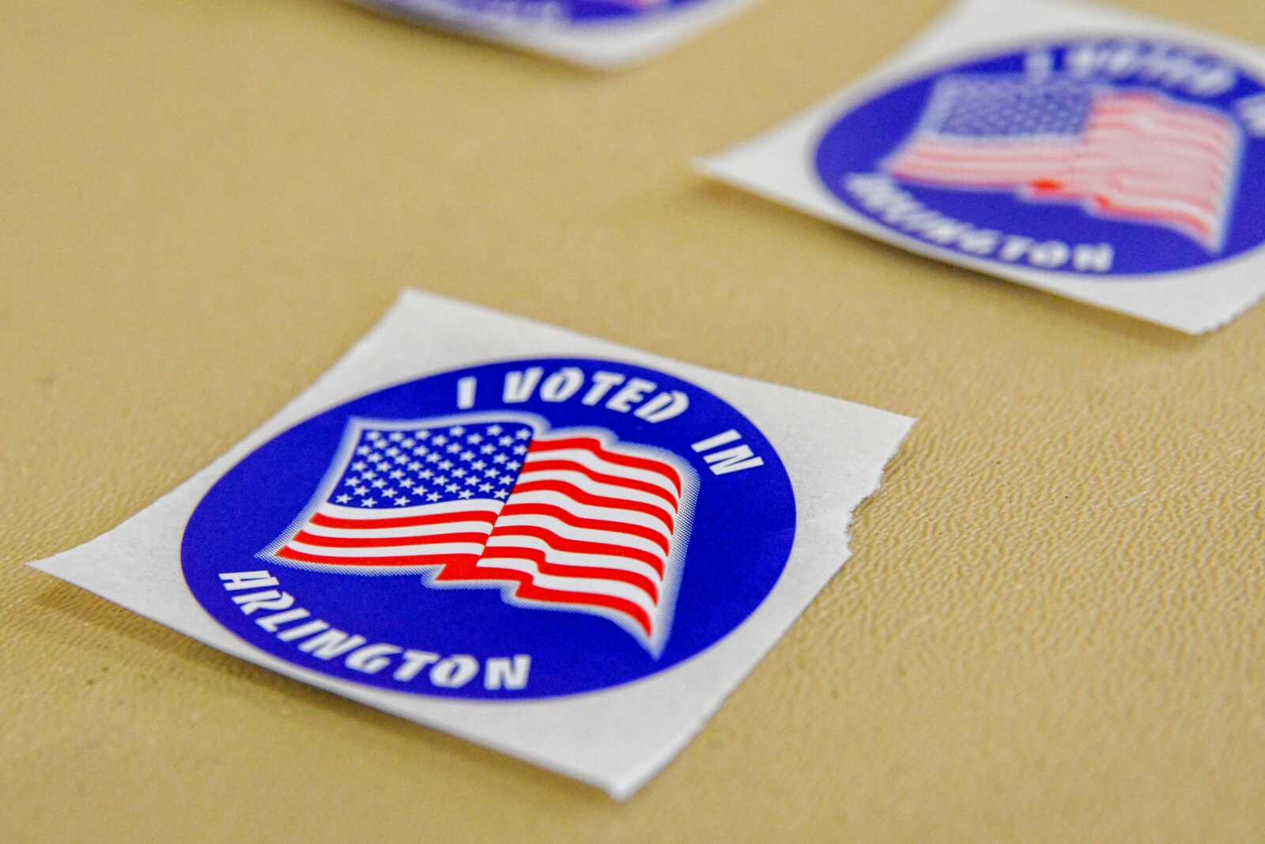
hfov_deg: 19.5
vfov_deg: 13.0
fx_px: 3690
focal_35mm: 105
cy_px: 422
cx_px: 632
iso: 5000
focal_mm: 70
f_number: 5.6
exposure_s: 1/500
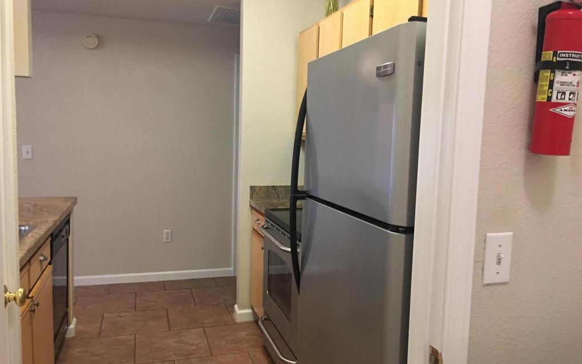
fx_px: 492
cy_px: 185
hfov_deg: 61.2
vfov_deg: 40.6
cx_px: 292
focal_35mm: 31
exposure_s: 1/15
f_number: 2.2
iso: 100
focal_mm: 4.15
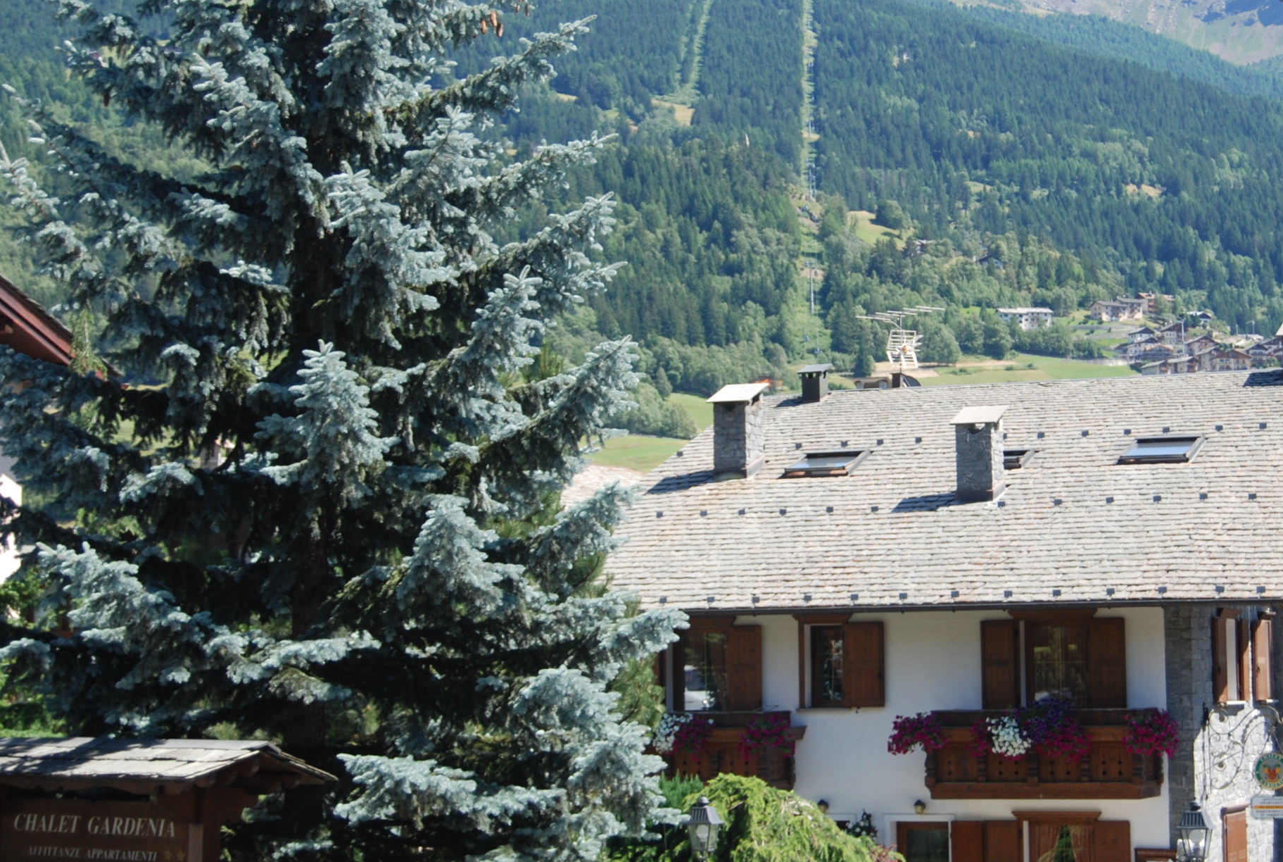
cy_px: 340
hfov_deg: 24.9
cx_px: 795
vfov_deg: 16.9
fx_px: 2893
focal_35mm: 81
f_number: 4.5
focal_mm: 34
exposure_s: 1/500
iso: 200
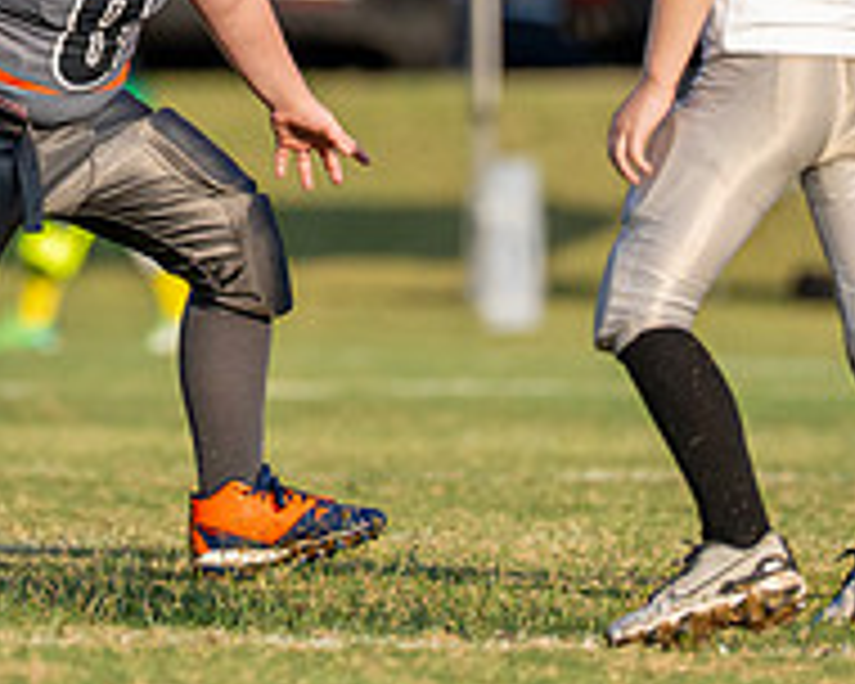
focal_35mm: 821
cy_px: -132
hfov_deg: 2.4
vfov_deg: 1.9
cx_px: -55
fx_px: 20775
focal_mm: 200
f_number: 2.8
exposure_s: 1/5000
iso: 320
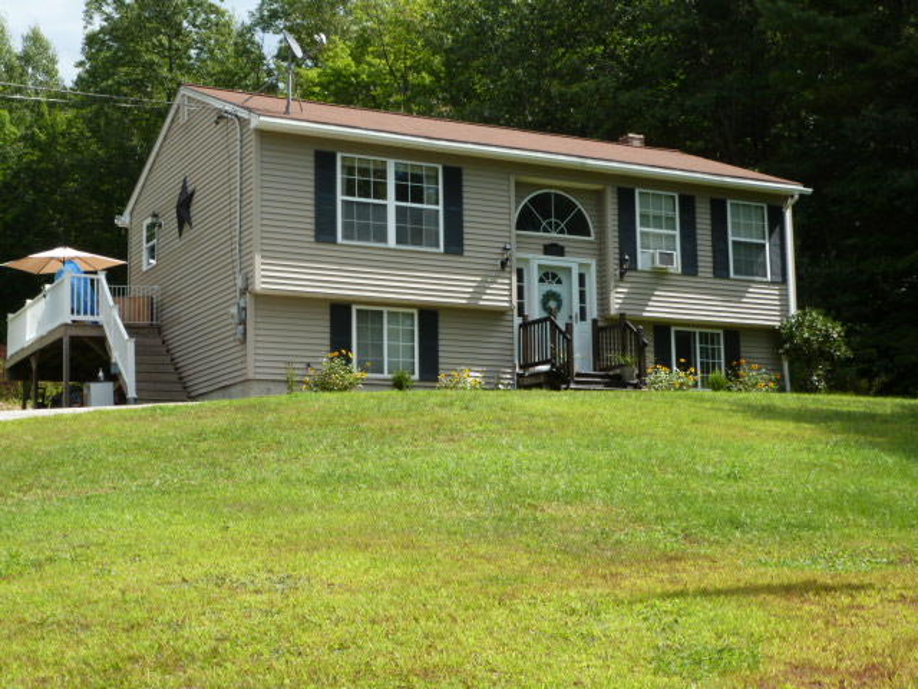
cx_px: 459
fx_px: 1379
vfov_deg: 28.0
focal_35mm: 52
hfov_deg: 36.8
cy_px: 344
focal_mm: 9.4
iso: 100
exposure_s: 1/320
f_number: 4.3
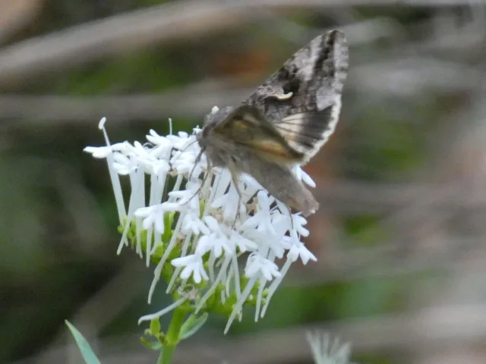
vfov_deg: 1.6
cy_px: 182
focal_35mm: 917
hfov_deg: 2.2
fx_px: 12874
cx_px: 243
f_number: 5.6
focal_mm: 164.2
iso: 1600
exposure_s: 1/125
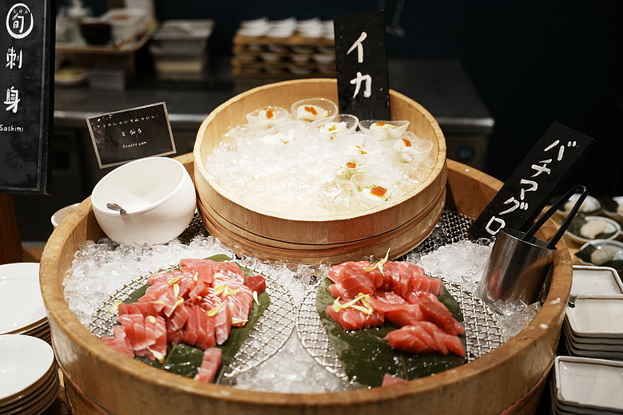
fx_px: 754
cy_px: 208
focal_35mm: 44
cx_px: 312
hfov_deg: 44.9
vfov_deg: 30.8
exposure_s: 1/80
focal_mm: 43.6
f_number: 2.8
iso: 250
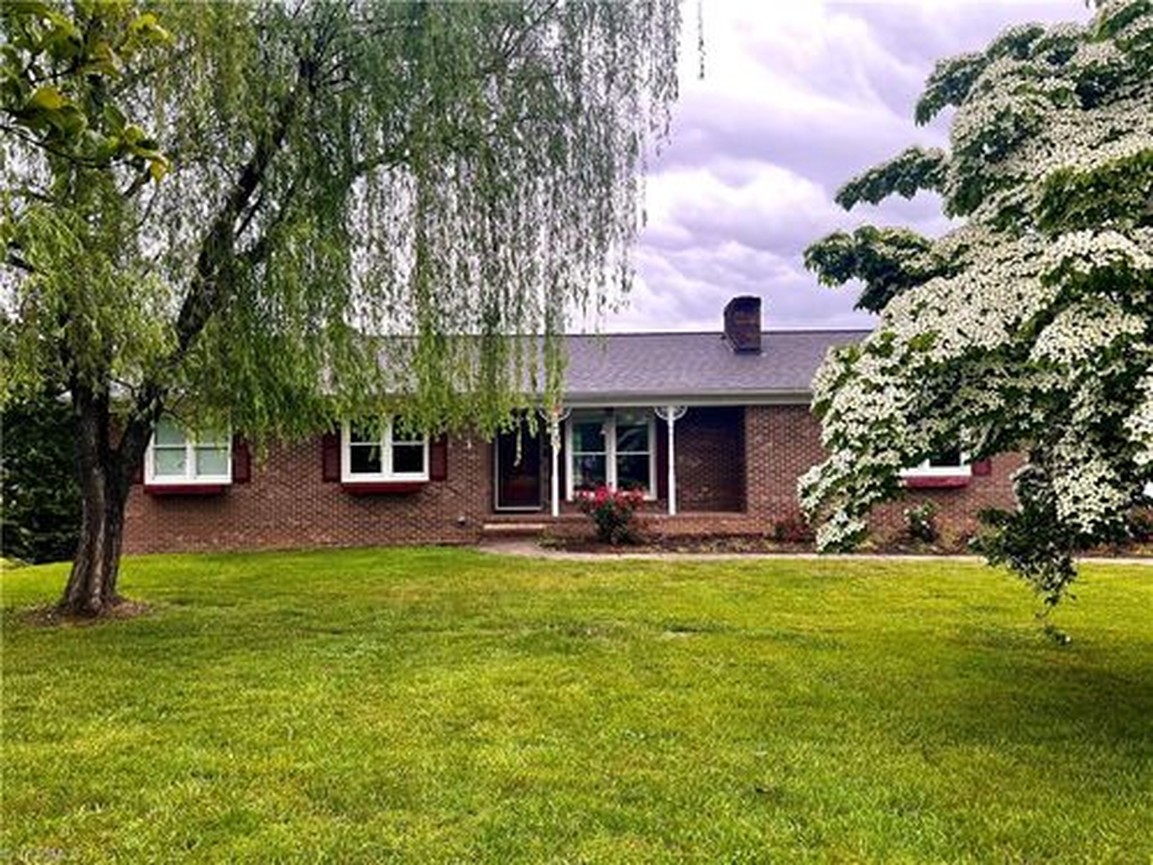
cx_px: 576
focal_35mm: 26
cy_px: 432
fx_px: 866
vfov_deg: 53.1
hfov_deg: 67.3
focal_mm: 5.7
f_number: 1.5
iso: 40
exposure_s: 1/197
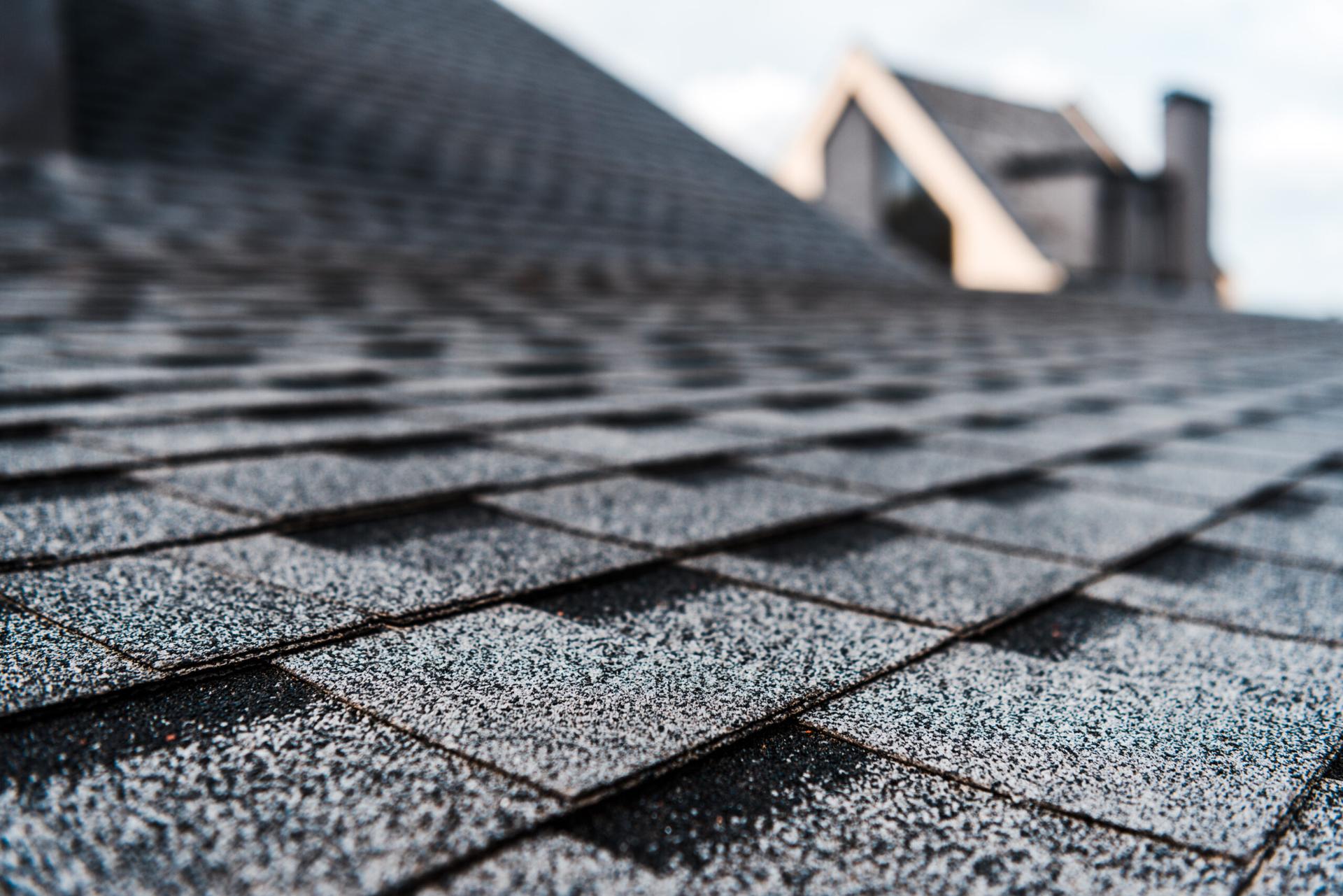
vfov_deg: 36.9
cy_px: 448
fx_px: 1343
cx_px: 672
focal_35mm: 36
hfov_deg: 53.1
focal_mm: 36
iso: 100
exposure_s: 1/1600
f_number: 3.5
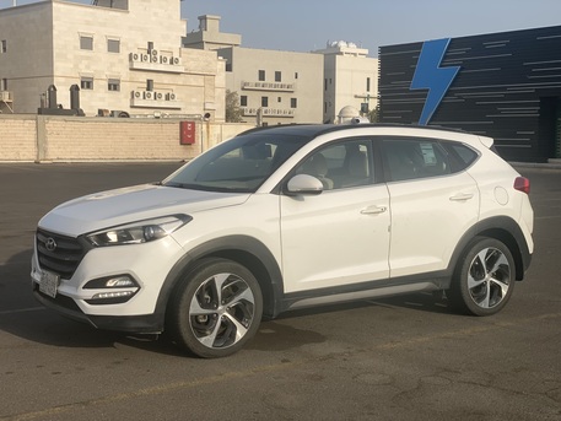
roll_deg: +0.0
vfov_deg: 28.0
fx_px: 843
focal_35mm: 52
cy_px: 210
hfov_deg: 36.8
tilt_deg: -3.8
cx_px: 280
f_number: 2
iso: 20
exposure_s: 1/2179
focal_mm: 6
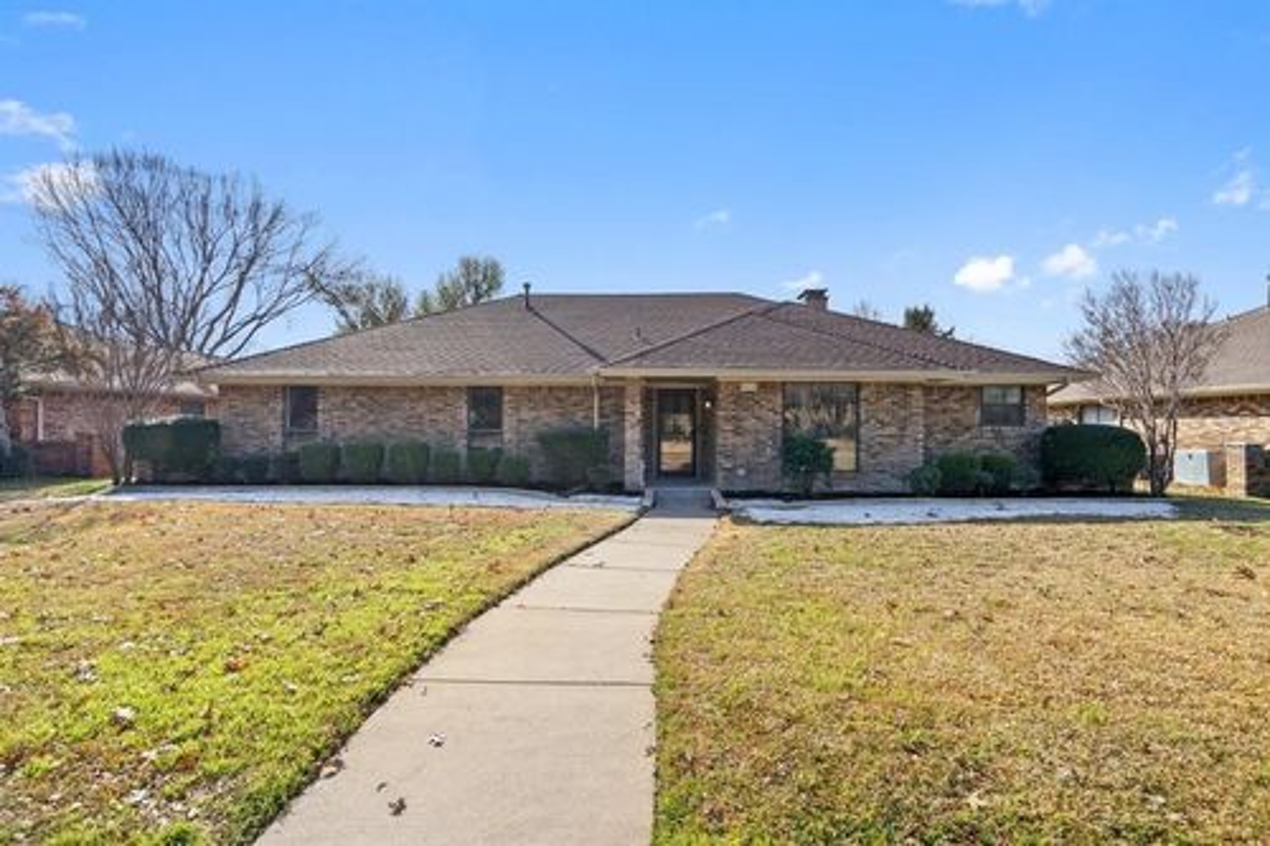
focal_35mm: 16
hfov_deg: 96.8
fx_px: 564
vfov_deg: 73.7
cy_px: 423
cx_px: 635
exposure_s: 1/125
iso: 320
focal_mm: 16
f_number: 8
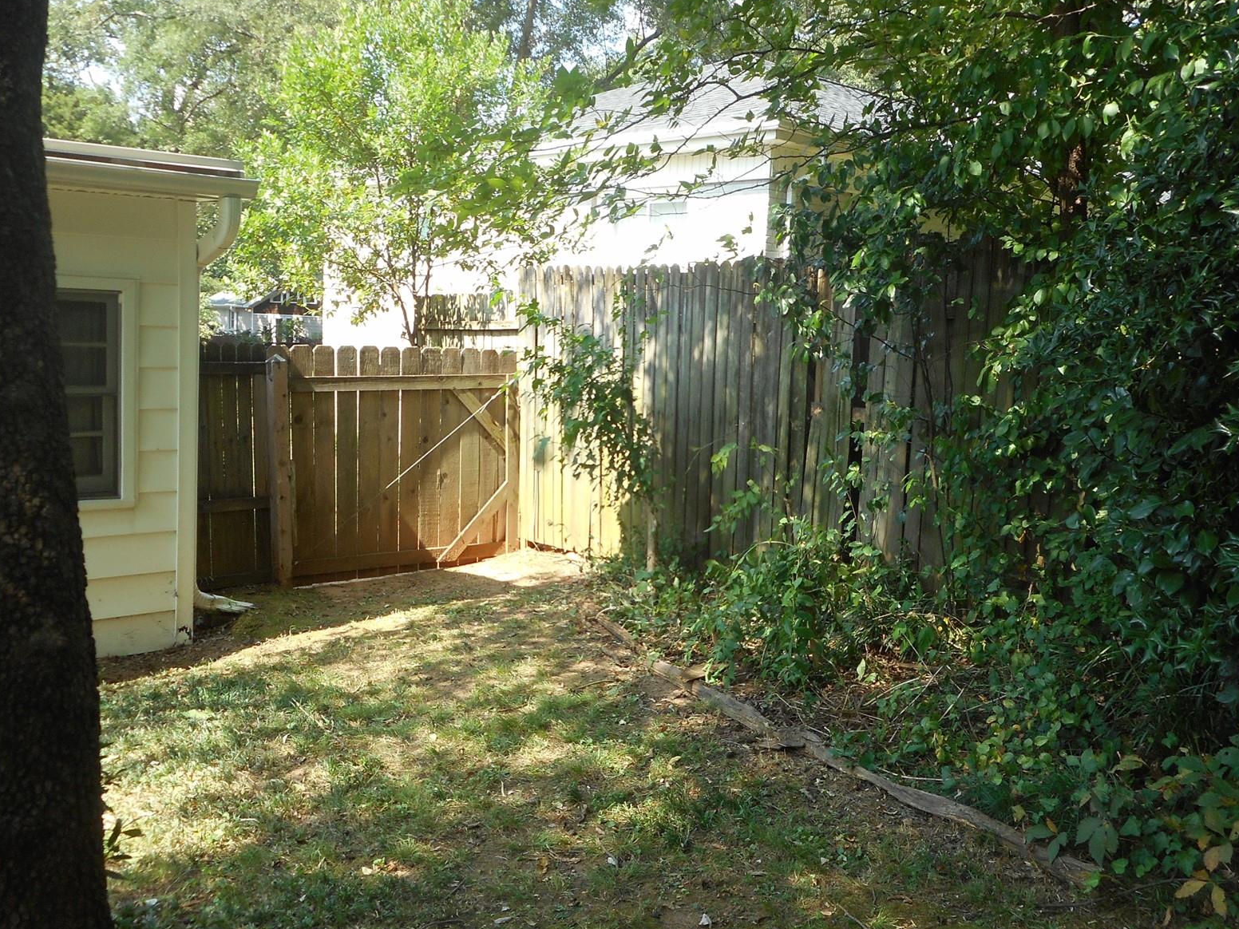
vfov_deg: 42.9
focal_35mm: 33
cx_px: 619
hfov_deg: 55.4
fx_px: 1181
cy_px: 474
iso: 80
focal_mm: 4.5
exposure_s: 1/100
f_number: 3.7
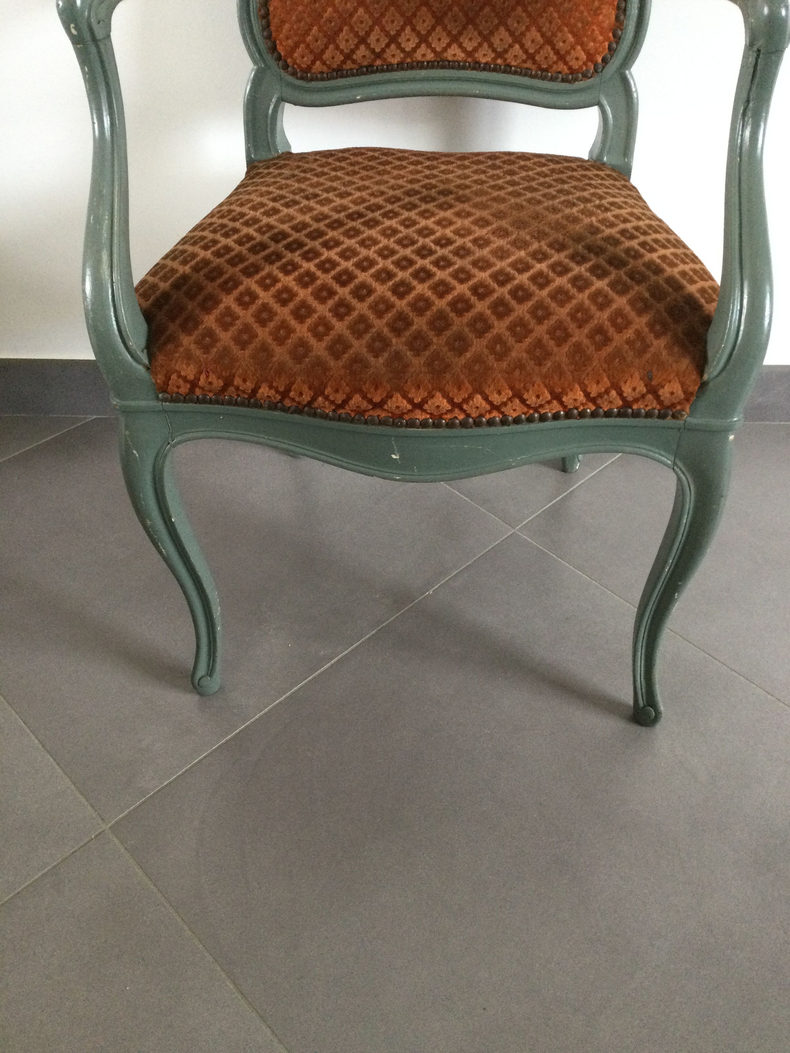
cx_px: 395
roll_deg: +1.1
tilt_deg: -42.4
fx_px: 943
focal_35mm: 31
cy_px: 526
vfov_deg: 58.4
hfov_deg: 45.4
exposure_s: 1/33
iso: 160
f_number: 2.4
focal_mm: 3.3
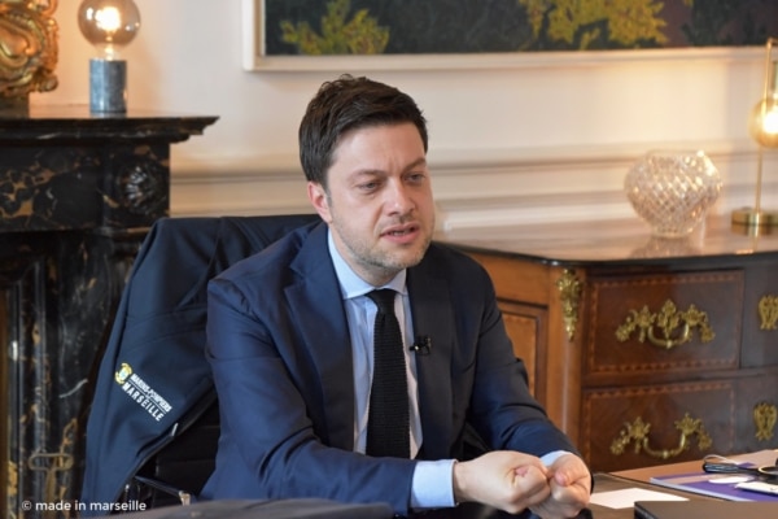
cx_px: 389
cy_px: 260
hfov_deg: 16.1
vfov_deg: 10.8
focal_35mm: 128
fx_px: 2755
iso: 6400
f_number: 5.3
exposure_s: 1/250
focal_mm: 85
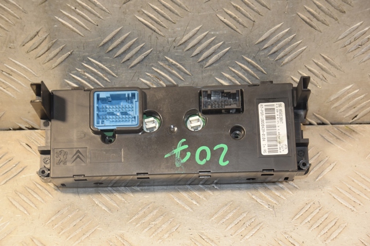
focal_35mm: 93
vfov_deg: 14.7
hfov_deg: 21.9
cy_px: 123
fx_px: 955
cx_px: 185
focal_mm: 62
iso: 800
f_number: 5.3
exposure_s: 1/200
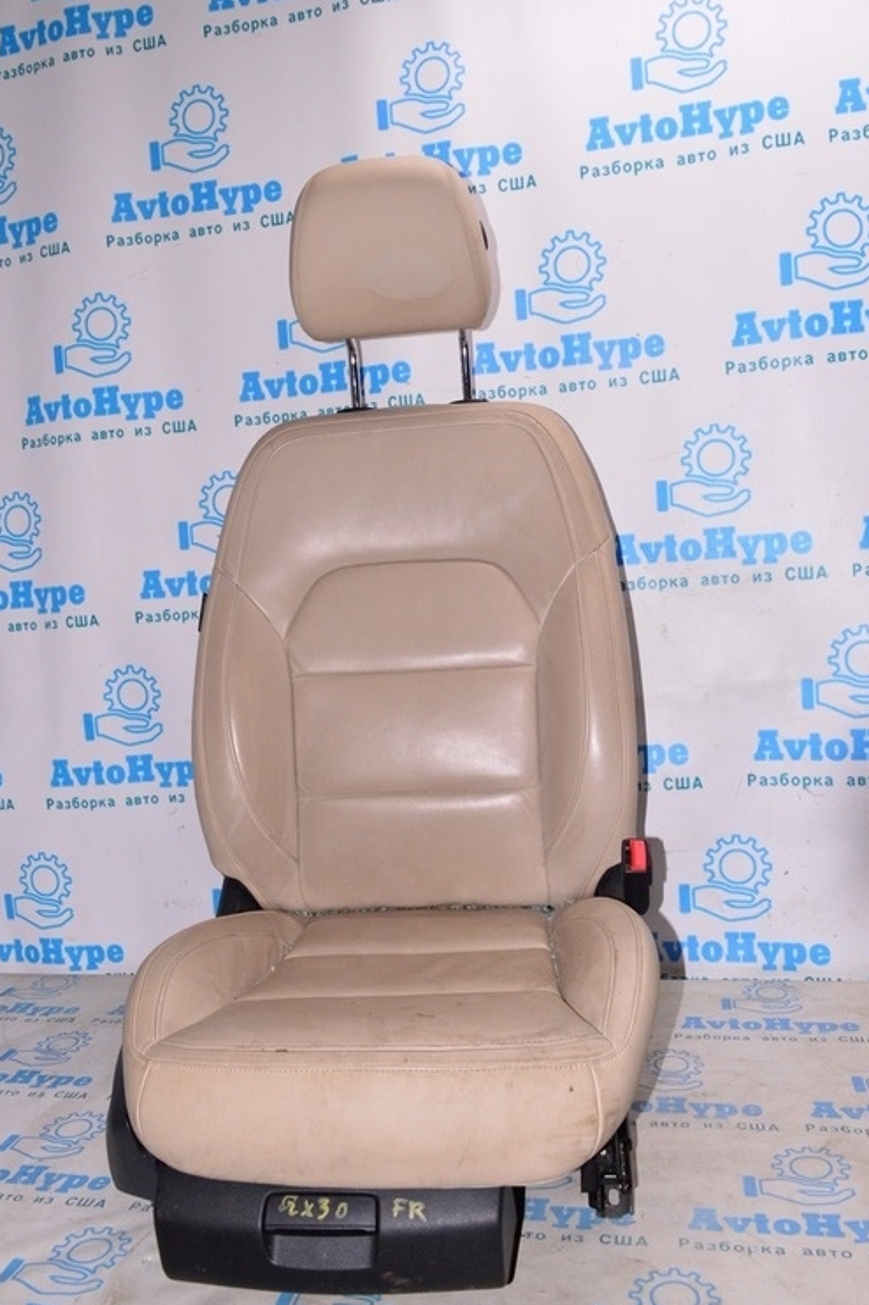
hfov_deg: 42.3
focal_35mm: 31
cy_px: 643
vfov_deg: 60.3
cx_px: 429
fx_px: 1123
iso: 1600
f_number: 8
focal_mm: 20
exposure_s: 1/200
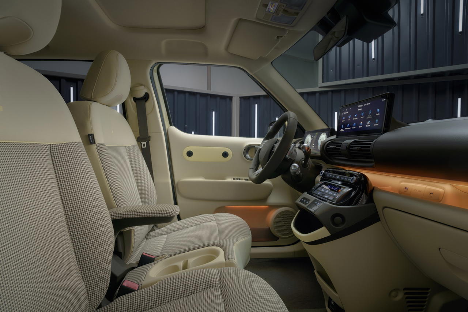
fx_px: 260
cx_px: 234
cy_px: 156
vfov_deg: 61.9
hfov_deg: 84.0
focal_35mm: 20
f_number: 10
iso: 50
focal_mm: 20
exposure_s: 1.6
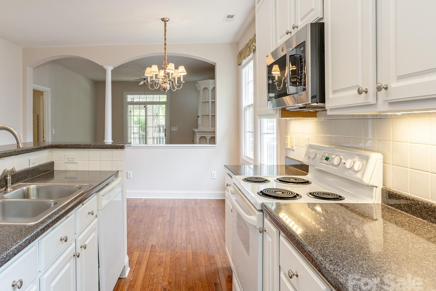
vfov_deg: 55.0
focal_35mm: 23
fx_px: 279
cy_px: 131
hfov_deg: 74.0
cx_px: 149
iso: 320
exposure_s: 1/30
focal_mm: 17
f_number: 9
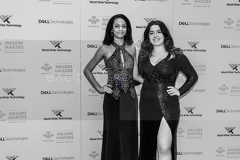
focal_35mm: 42
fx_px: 281
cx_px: 113
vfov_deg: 31.8
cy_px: 81
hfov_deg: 46.2
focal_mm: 39
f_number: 4
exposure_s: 1/100
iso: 1600
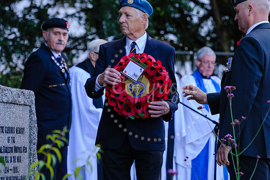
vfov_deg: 6.5
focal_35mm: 210
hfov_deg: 9.8
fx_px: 1575
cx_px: 192
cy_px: 64
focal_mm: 145
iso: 800
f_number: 4.8
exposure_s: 1/500
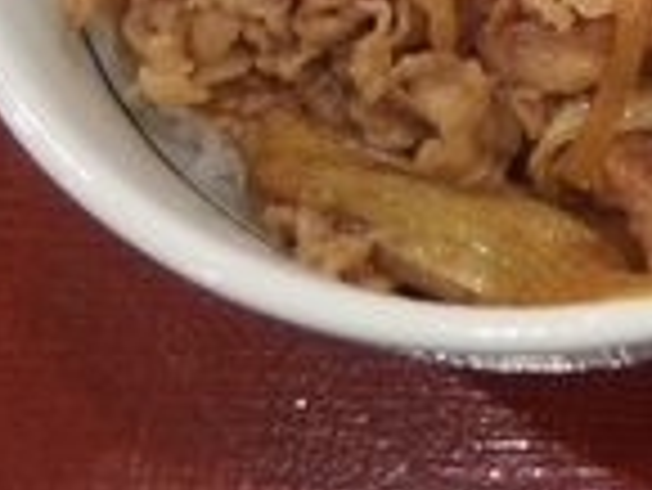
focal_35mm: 120
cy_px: -252
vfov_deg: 11.8
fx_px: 2262
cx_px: 1075
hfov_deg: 14.8
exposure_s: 1/80
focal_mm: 5.2
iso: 125
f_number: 1.9
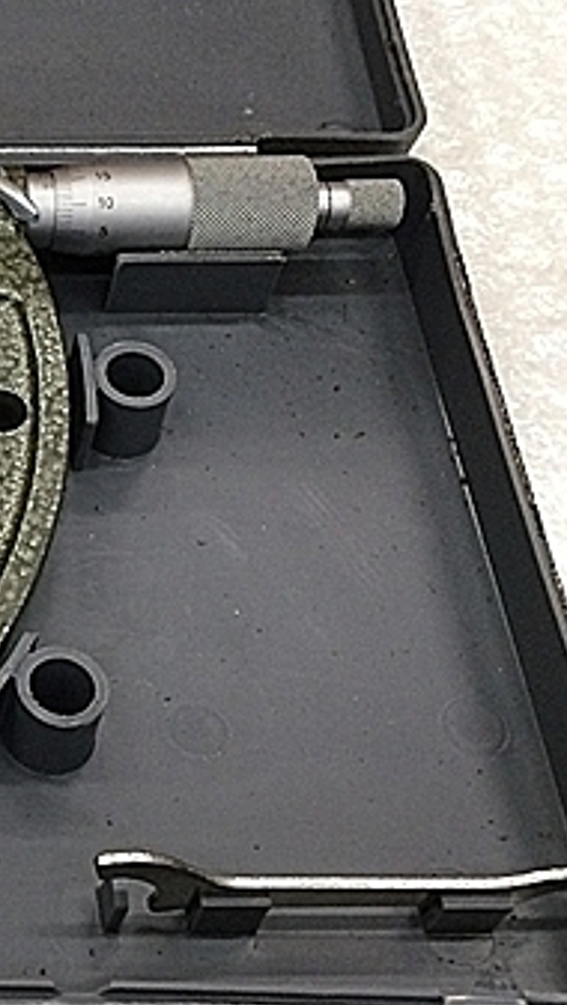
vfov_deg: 34.9
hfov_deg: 17.8
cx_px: -301
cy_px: 480
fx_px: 1601
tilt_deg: -57.3
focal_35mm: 60
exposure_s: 1/30
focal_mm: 4.15
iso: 100
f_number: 2.2
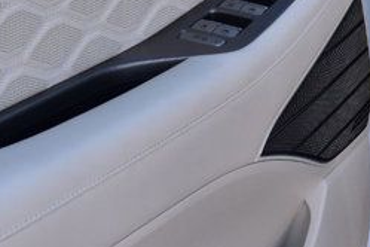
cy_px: -68
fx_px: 1141
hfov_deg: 16.3
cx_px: 606
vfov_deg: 12.0
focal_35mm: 111
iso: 400
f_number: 9
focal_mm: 18
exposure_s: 1/125
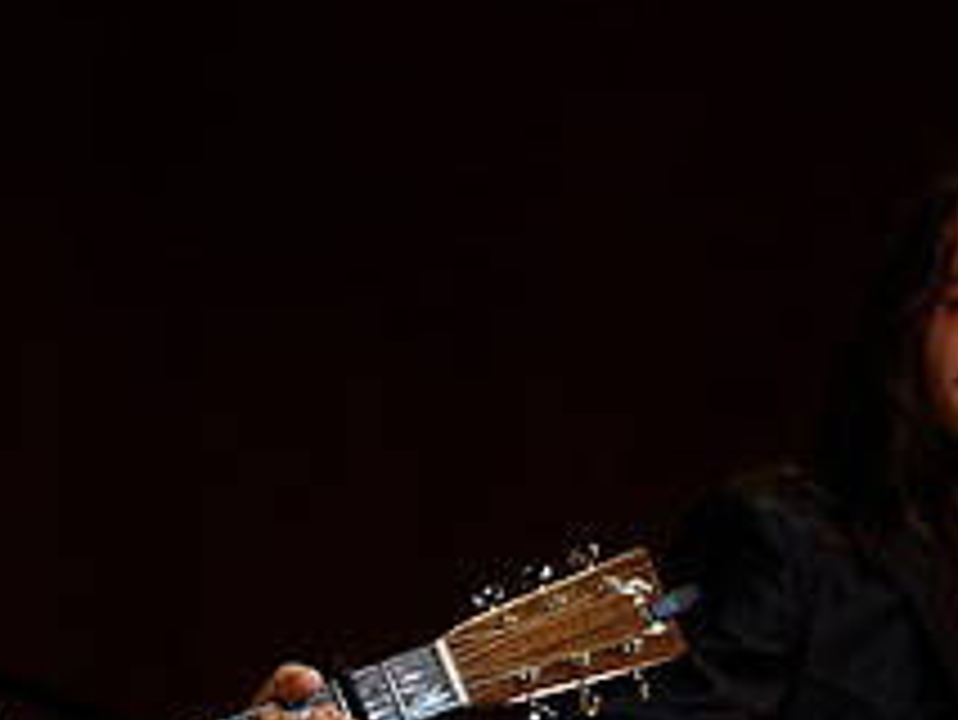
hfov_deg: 3.2
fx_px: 17390
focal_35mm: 628
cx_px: 283
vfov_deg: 2.4
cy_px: 493
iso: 2500
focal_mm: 240
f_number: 5.3
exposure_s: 1/640
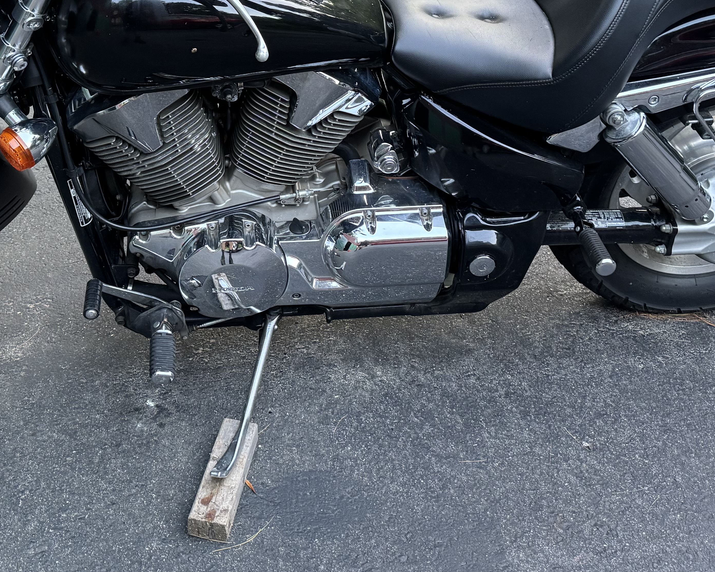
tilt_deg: -25.0
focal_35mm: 48
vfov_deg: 30.3
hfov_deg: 38.5
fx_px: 1016
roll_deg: +2.2
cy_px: 78
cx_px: 269
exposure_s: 1/60
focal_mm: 6.76
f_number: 1.78
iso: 400
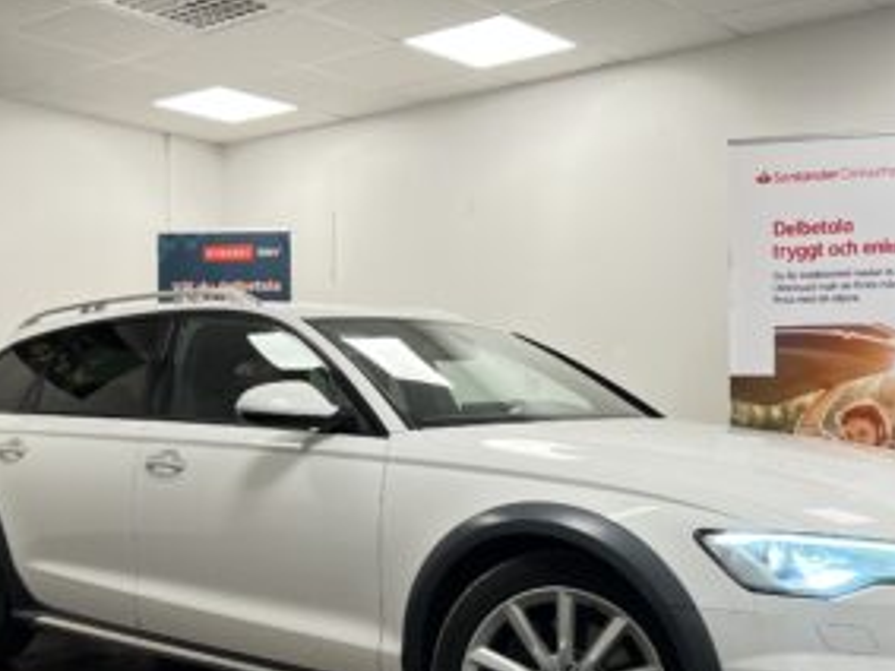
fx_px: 1189
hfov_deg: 41.2
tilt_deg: -0.7
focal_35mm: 46
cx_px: 430
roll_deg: -0.3
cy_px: 375
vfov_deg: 31.5
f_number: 1.5
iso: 125
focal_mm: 5.7
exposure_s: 1/100
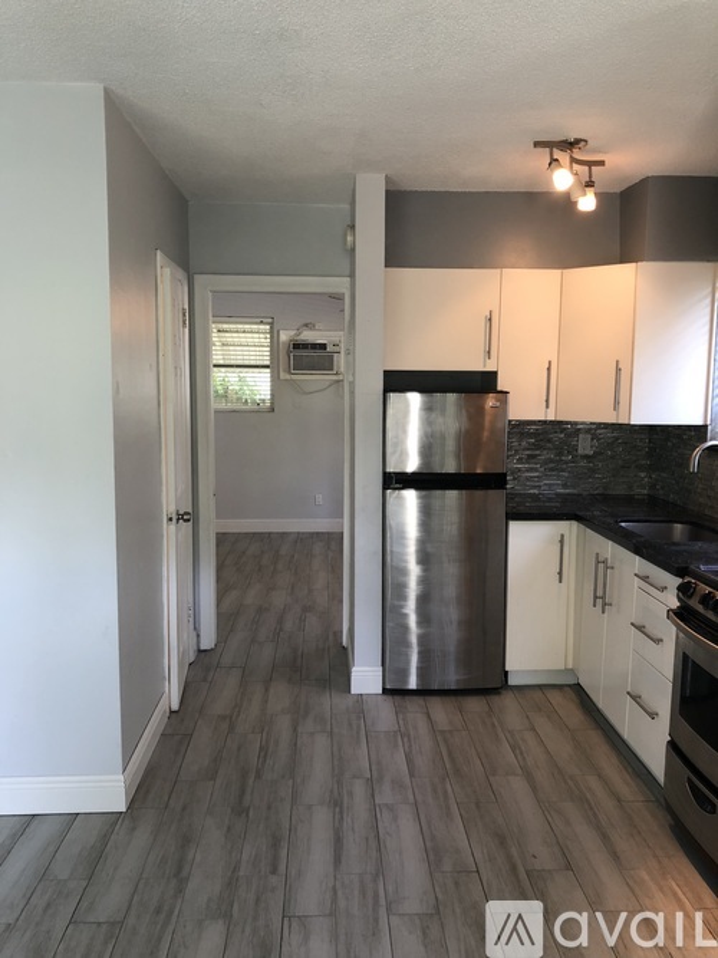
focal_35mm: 28
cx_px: 359
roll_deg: +0.0
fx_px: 775
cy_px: 479
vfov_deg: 63.5
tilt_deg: -6.8
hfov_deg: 49.7
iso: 40
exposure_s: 1/17
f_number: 1.8
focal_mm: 4
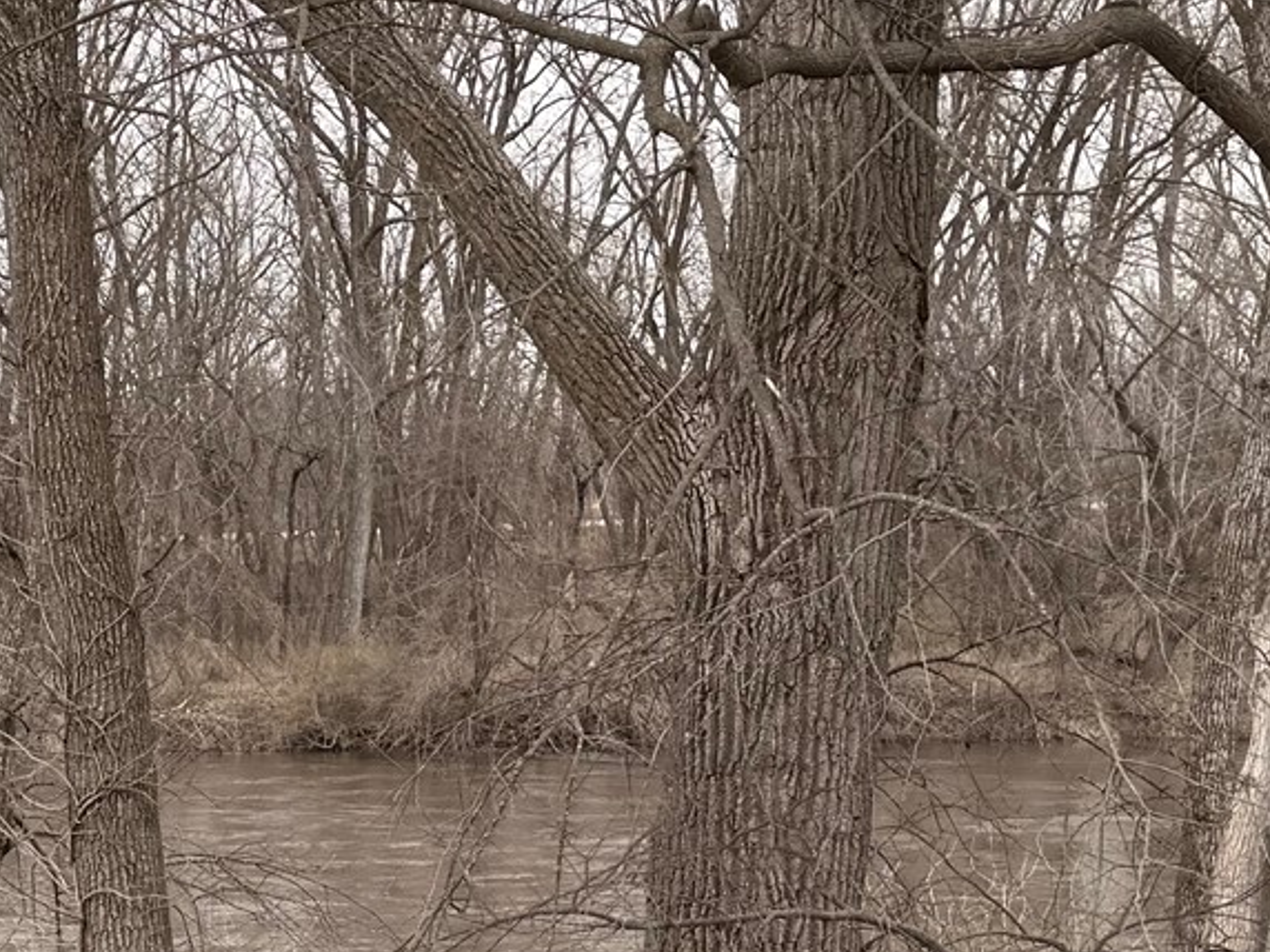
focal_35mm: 86
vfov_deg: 16.9
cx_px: -284
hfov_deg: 21.1
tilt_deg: -5.9
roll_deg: +1.0
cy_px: 843
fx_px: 3155
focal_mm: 6.76
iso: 80
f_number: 1.78
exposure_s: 1/1271
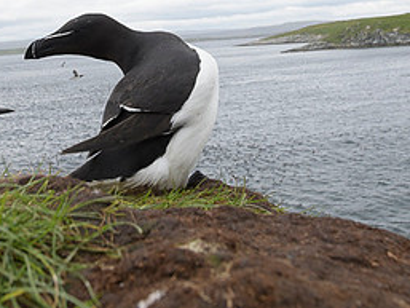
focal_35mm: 52
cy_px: 14
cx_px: 160
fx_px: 616
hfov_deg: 36.6
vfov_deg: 26.8
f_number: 10
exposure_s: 1/400
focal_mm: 24
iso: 800
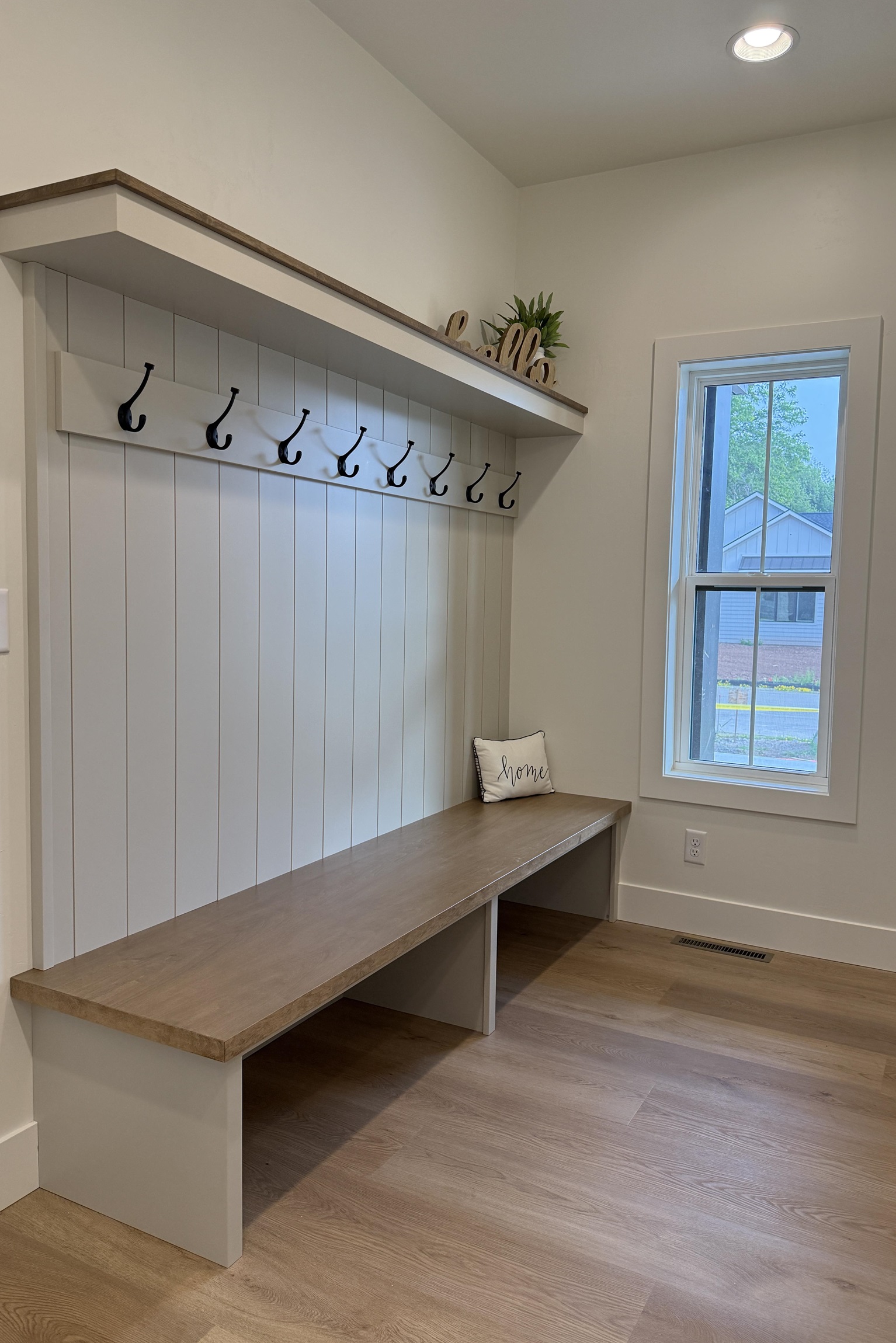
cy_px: 671
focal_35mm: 25
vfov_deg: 71.5
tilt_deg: -4.4
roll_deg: -1.1
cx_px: 486
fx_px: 933
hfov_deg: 51.2
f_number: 1.78
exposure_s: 1/145
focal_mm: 6.76
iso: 200
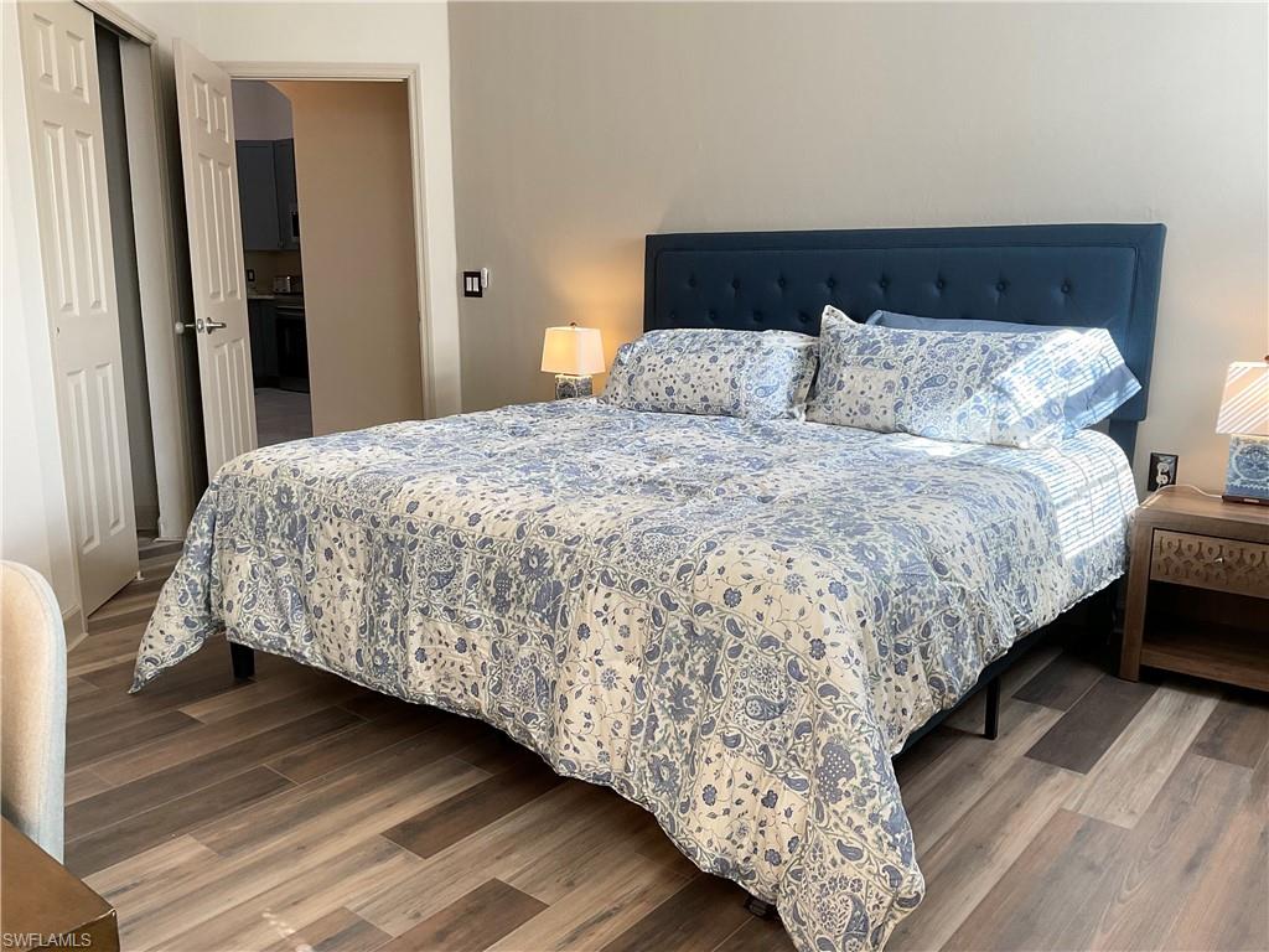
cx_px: 634
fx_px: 1063
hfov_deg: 61.7
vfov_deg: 48.2
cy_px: 476
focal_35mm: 29
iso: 32
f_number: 1.8
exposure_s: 1/60
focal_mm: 3
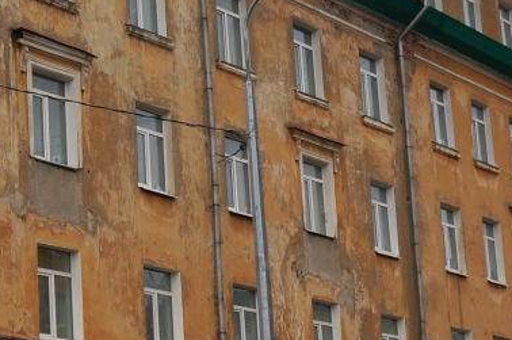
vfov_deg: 12.1
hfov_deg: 17.2
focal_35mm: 113
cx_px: -126
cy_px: 185
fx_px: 1605
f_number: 9
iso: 100
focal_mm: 19
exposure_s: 1/80
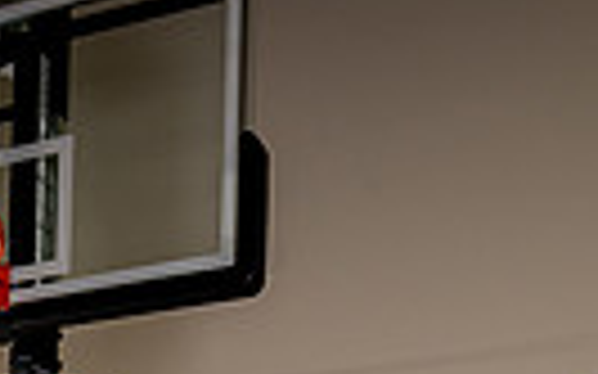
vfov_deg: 11.5
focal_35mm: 87
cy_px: 987
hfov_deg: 23.7
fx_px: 1417
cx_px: 193
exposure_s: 1/200
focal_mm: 25.3
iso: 640
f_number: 7.1
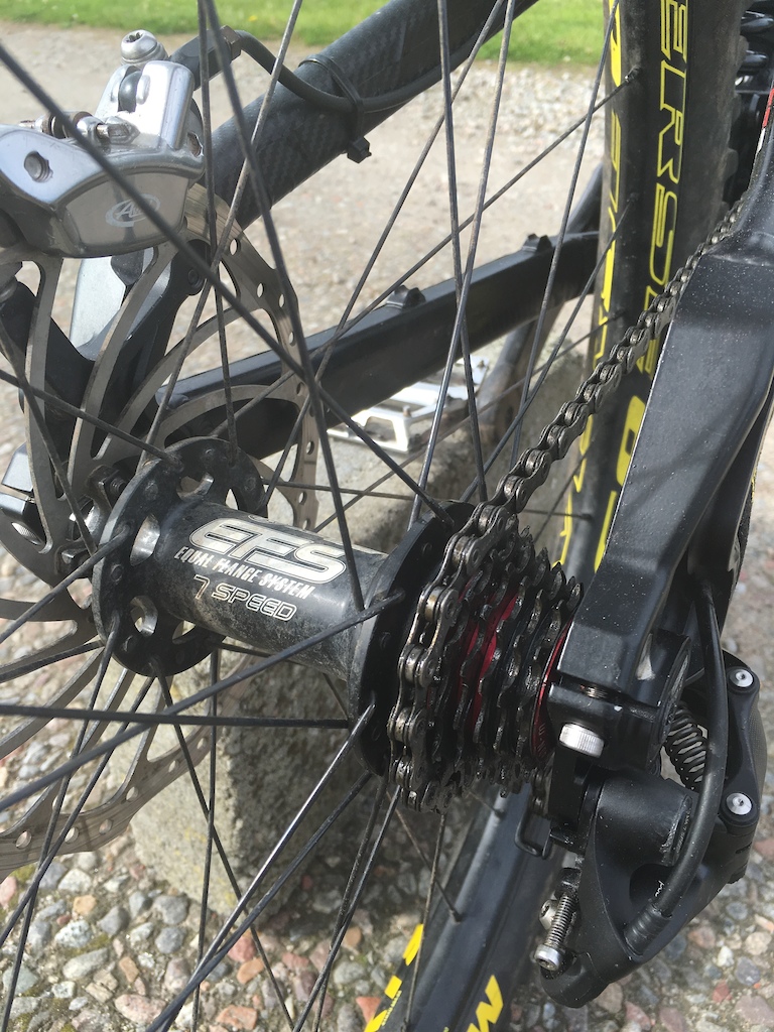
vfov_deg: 61.7
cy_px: 516
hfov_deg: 48.2
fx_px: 865
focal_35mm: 29
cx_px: 387
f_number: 2.2
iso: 25
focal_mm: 4.15
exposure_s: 1/444
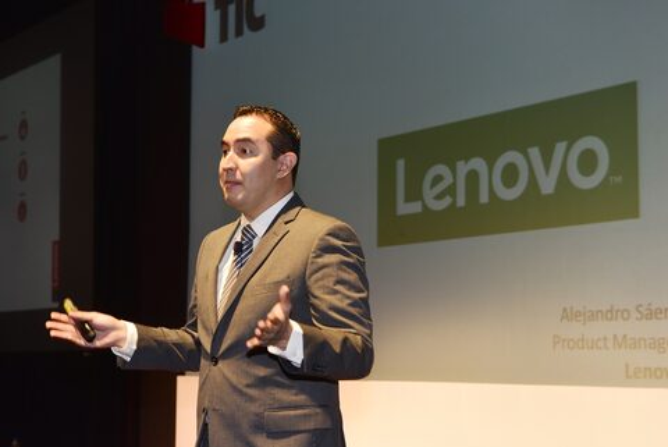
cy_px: 224
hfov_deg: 28.8
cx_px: 334
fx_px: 1300
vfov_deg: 19.5
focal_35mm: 70
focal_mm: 70
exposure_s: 1/80
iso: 800
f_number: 5.6
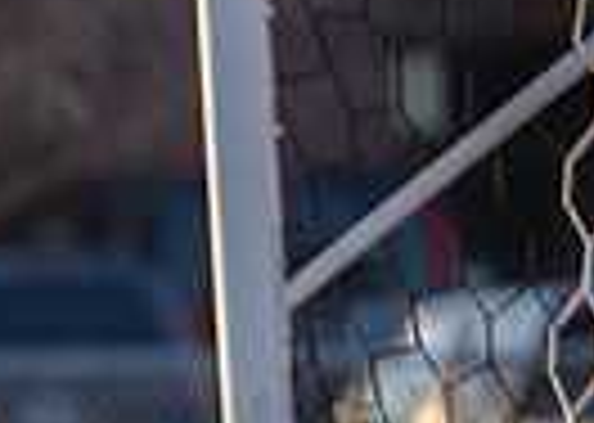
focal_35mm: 1393
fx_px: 23476
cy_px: 810
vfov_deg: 1.0
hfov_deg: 1.4
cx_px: -1491
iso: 400
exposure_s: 1/2500
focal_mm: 200
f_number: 2.8
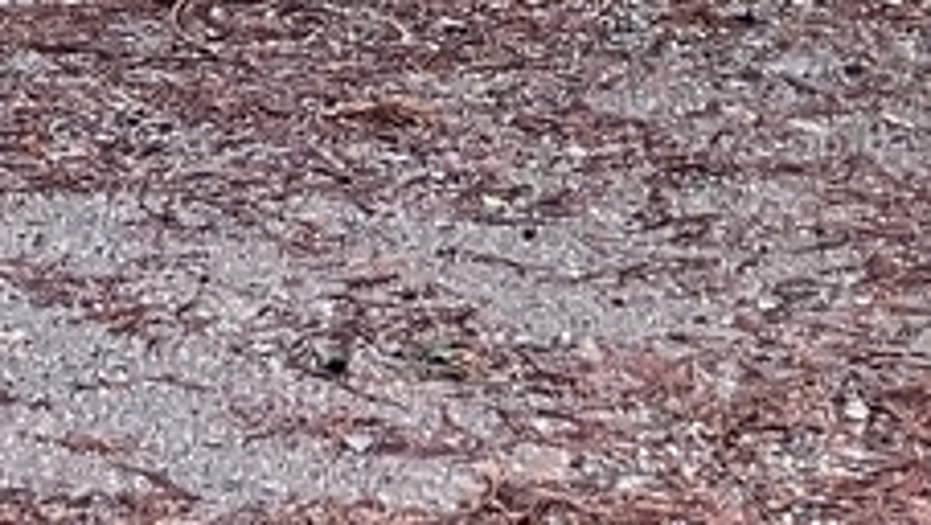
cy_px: -504
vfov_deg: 7.3
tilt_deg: -3.1
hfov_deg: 12.8
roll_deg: -0.8
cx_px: -353
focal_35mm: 161
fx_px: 3977
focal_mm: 3.99
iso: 100
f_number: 1.8
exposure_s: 1/60
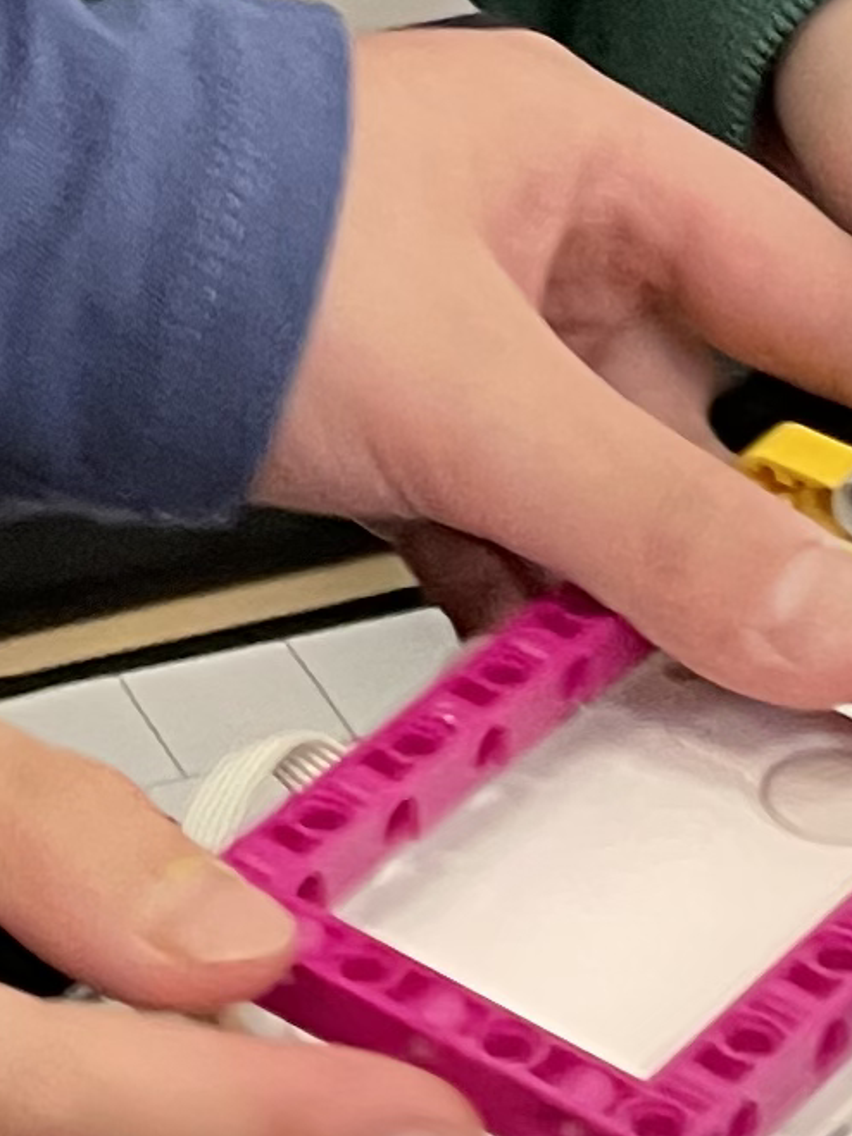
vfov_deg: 11.3
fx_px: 5220
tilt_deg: -14.8
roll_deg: +8.7
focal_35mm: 159
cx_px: -623
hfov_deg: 9.0
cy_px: -1119
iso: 250
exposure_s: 1/60
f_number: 1.6
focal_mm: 4.2
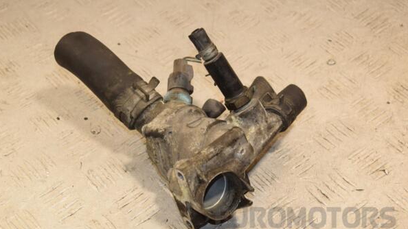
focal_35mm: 92
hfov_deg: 23.2
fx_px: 995
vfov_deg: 13.1
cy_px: 126
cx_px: 203
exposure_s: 1/200
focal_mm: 58
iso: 800
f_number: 7.1
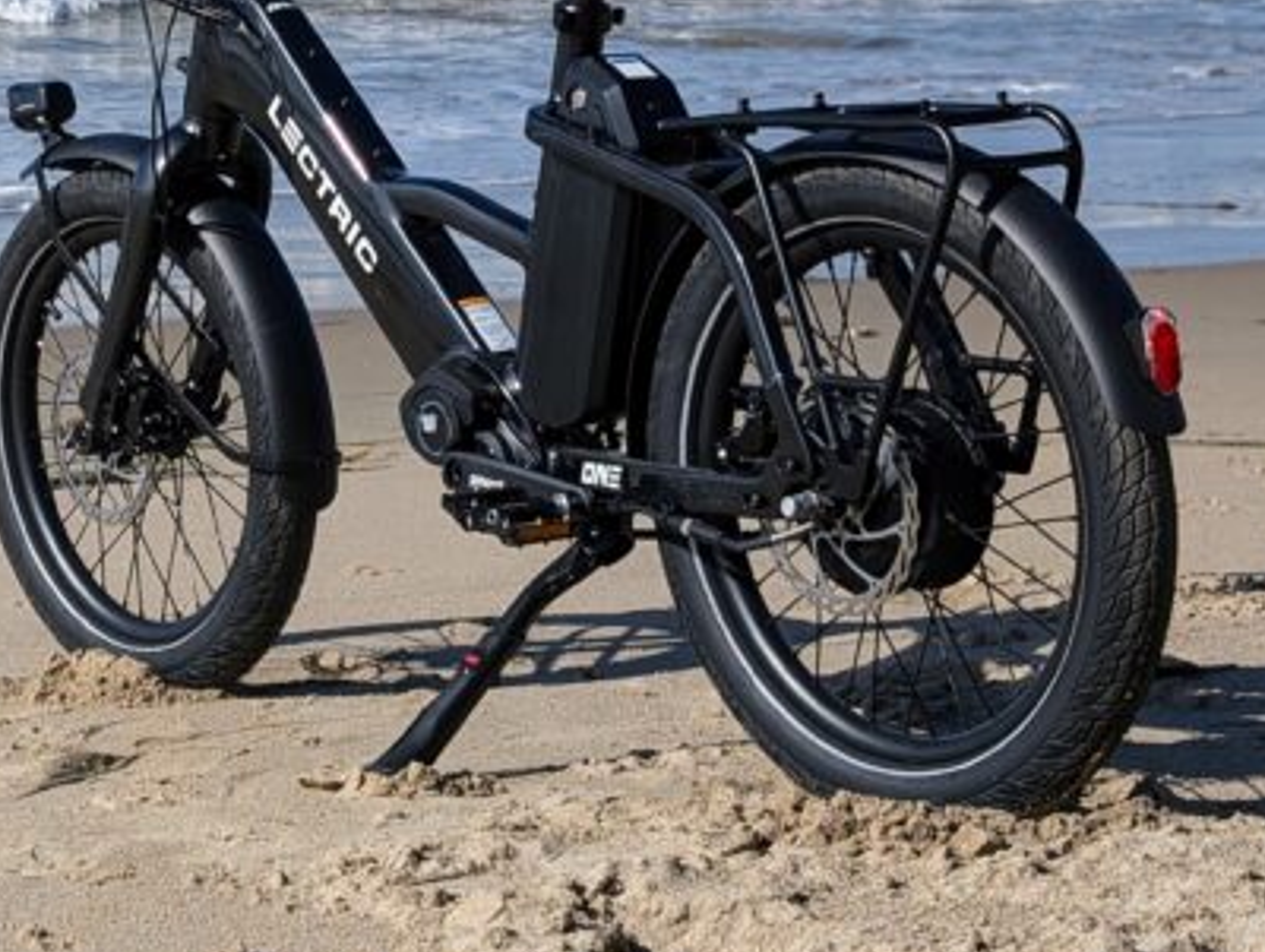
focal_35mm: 98
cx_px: 136
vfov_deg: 14.9
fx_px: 3586
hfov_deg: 19.6
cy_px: 79
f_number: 1.68
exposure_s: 1/1129
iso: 19
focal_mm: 6.9
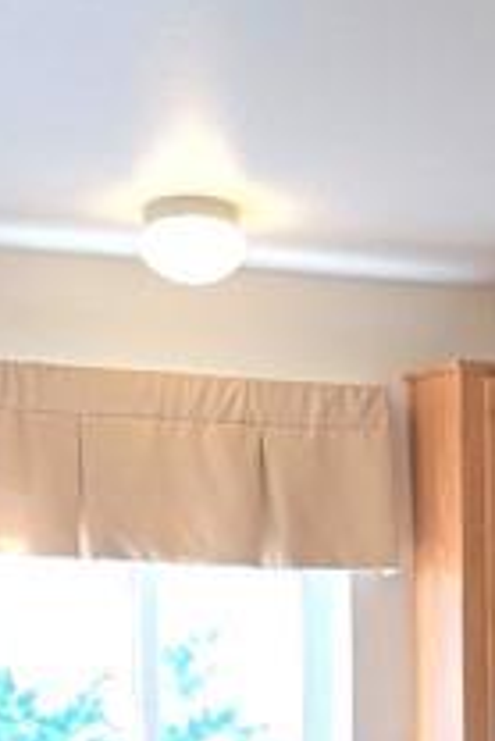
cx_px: 986
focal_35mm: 184
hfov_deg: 7.2
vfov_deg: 10.8
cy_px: 1094
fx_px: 3788
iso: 40
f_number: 1.7
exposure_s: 1/120
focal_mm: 6.25
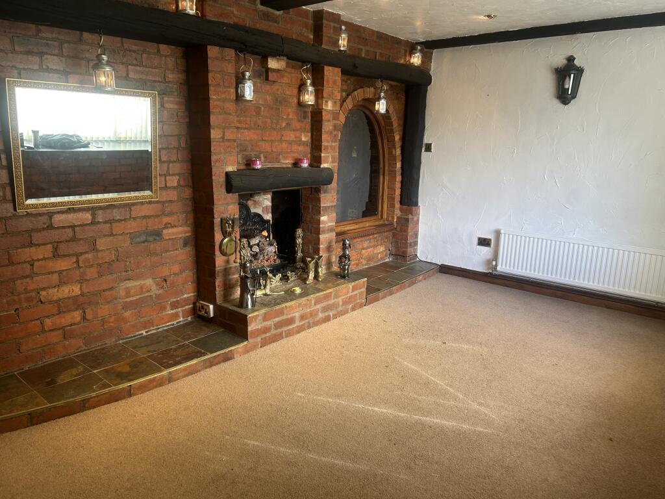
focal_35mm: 26
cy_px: 250
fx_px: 499
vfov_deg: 53.1
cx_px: 332
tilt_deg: -13.4
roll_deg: -1.1
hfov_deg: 67.3
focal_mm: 5.7
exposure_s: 1/50
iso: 80
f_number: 1.5
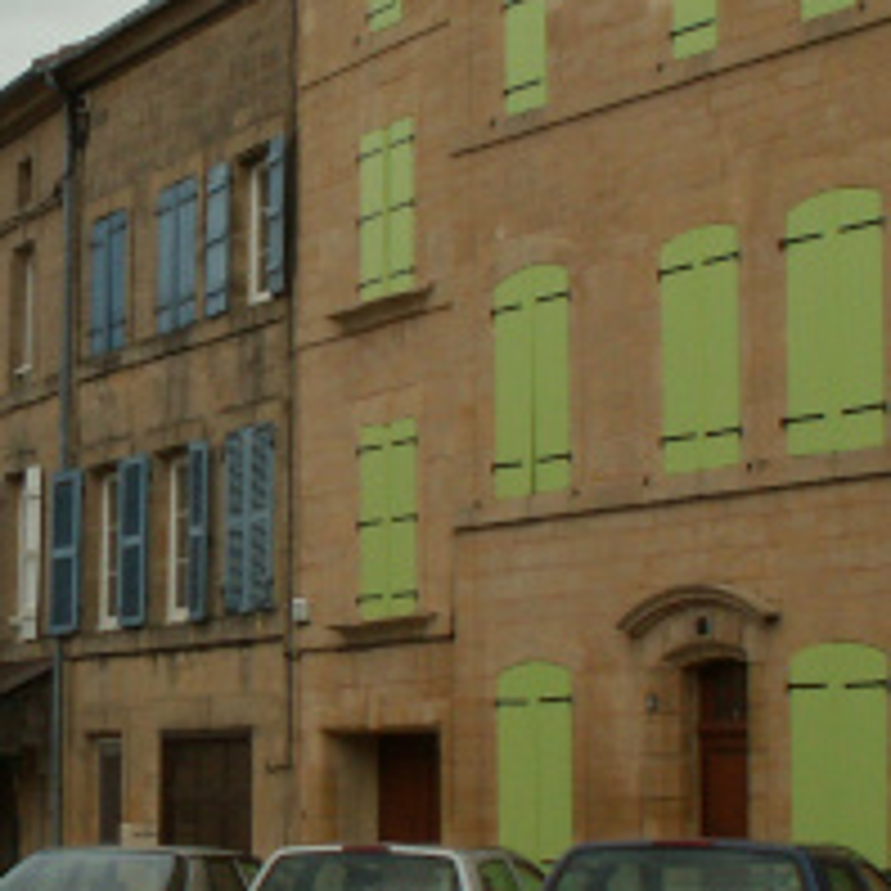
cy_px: 396
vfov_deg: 23.0
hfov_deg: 22.4
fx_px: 2184
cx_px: 63
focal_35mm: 75
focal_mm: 5.86
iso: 50
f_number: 8
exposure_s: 1/160
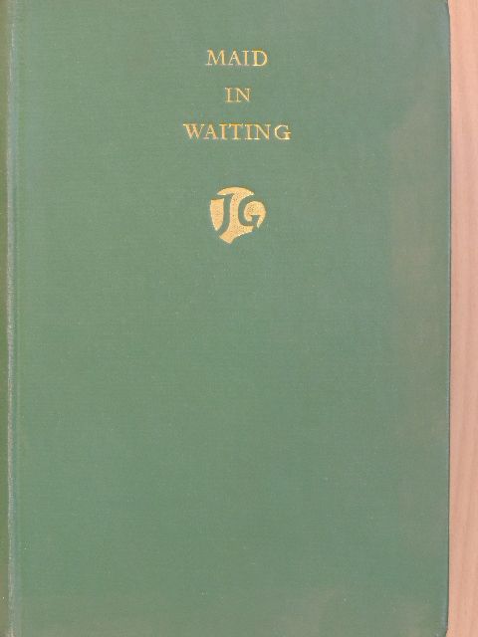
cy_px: 318
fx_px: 1565
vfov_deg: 23.0
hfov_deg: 17.4
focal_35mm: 85
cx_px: 239
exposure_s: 1/10
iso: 800
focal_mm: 15.1
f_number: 5
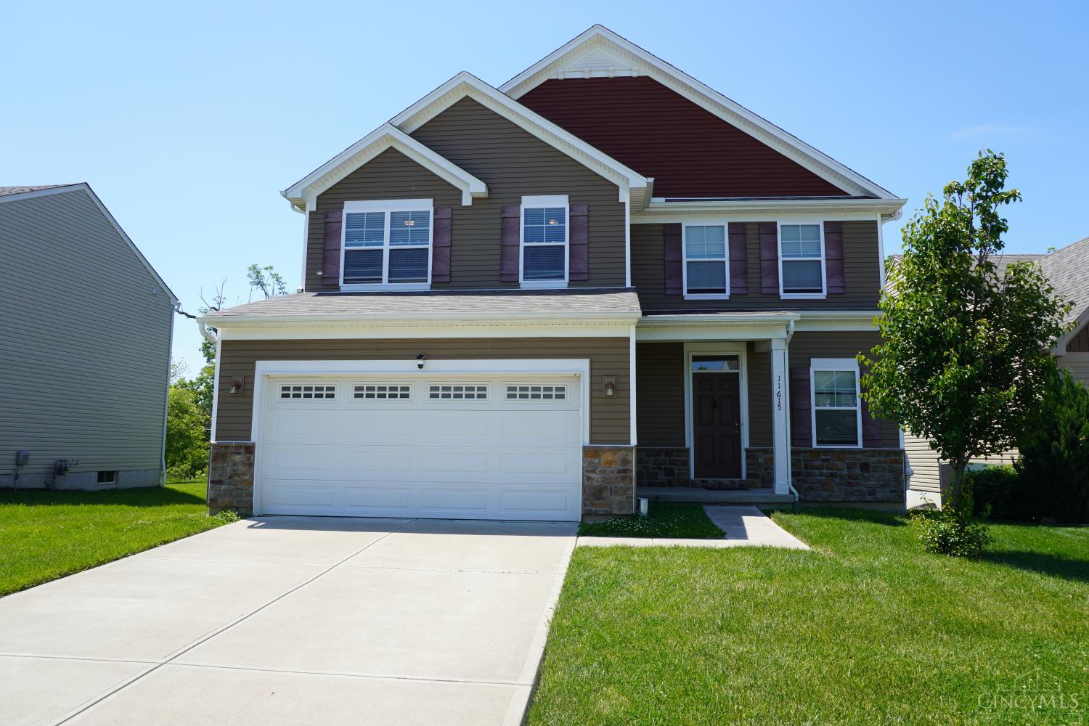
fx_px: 771
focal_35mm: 26
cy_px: 363
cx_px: 544
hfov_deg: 70.4
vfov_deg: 50.4
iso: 100
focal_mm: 17
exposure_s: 1/125
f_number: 9
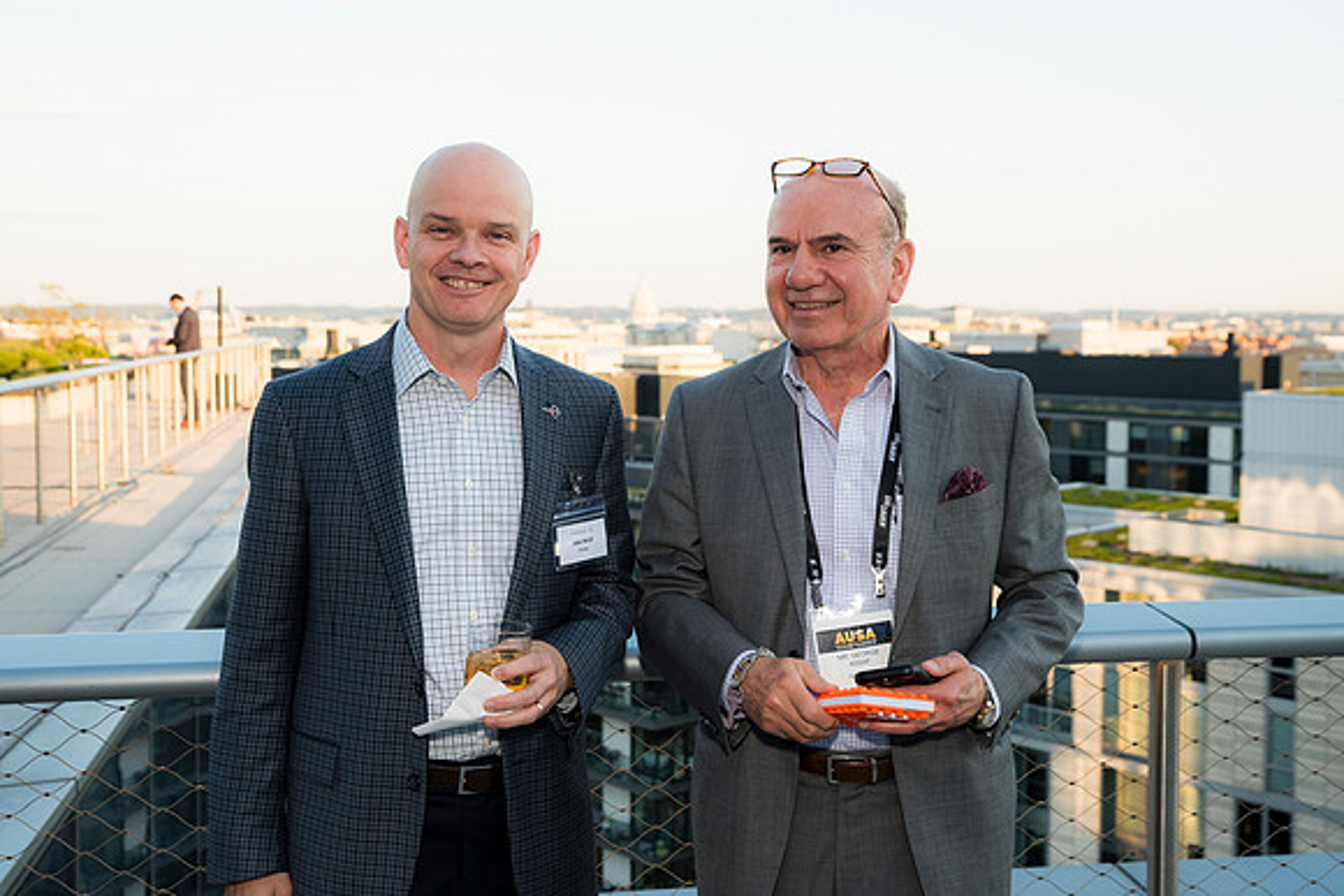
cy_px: 448
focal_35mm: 42
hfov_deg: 46.4
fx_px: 1568
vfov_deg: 31.9
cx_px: 672
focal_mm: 42
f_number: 5.6
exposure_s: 1/320
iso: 400
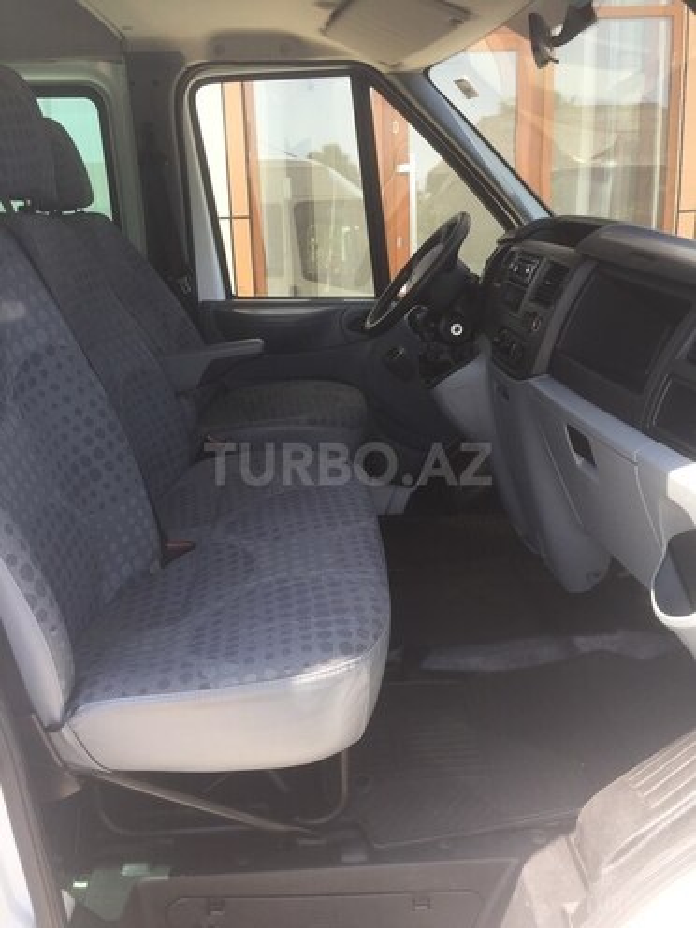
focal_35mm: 29
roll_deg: +1.8
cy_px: 464
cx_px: 348
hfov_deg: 48.2
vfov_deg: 61.7
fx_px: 777
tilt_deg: -12.5
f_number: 2.2
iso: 32
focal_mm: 4.15
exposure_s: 1/275
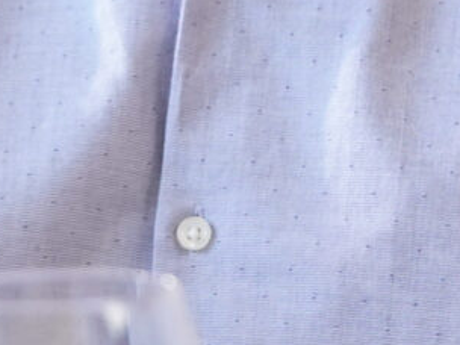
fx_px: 15800
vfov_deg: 1.3
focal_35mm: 1189
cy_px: -117
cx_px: -312
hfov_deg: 1.7
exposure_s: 1/200
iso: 1000
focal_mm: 147
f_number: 4
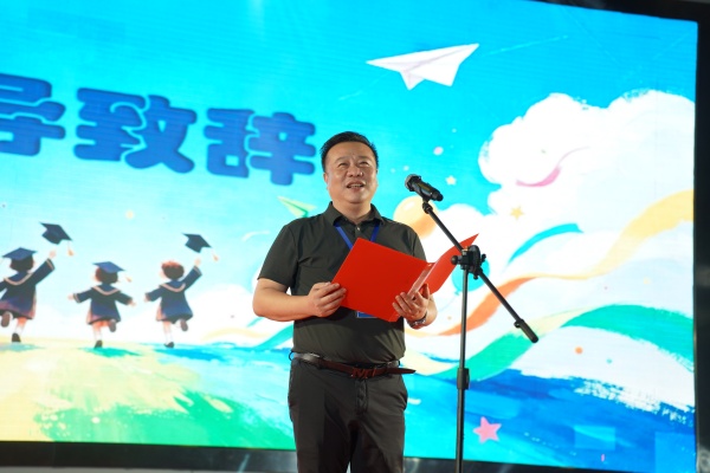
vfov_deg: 18.2
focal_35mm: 75
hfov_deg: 27.0
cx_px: 355
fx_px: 1479
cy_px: 236
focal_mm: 75
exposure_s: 1/160
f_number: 3.5
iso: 200
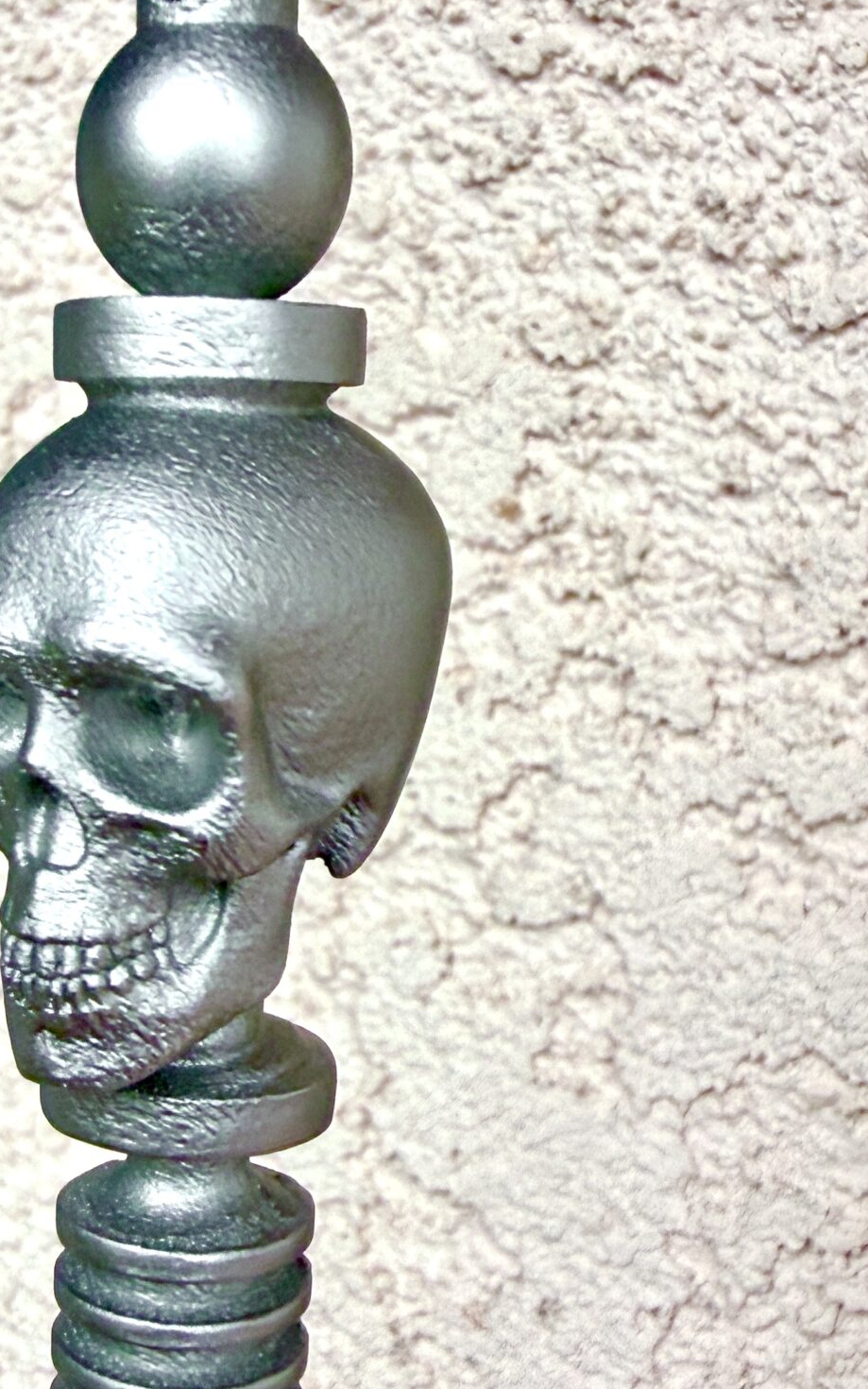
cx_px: 190
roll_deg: -0.8
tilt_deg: -5.4
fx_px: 1816
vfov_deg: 41.8
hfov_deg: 26.4
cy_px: 783
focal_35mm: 48
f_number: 2.2
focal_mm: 2.22
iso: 100
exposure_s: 1/121
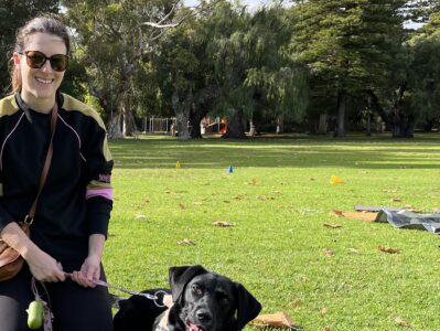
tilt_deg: -6.7
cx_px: 88
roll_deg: -0.4
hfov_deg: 36.8
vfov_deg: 28.9
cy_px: 229
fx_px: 636
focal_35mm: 50
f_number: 1.6
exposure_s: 1/1309
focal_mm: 5.1
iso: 50
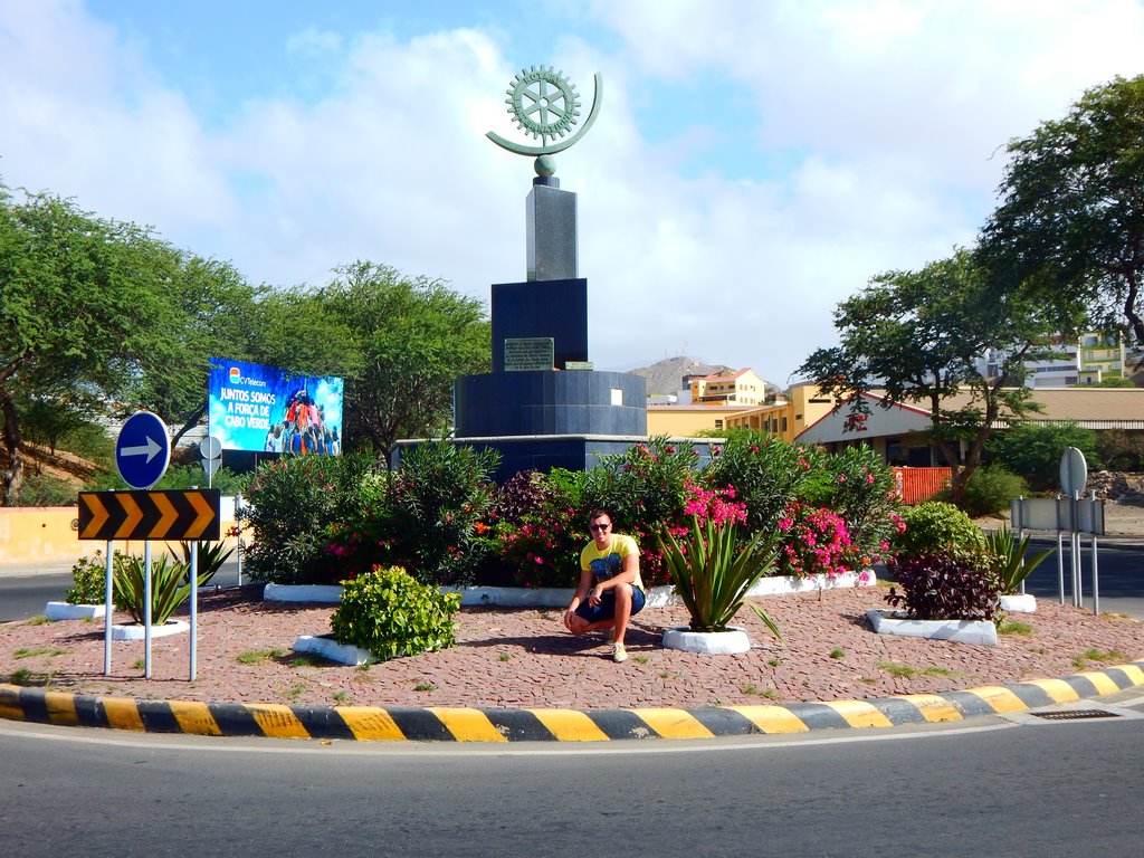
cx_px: 572
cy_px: 429
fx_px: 1256
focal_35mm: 38
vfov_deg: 37.7
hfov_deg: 49.0
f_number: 3.4
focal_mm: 6.8
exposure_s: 1/1500
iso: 125
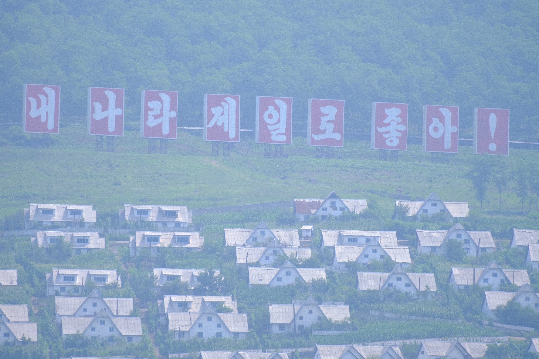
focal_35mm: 434
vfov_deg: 3.2
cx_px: 270
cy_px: 180
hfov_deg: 4.8
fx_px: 6497
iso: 200
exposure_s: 1/420
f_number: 6.3
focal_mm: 289.3
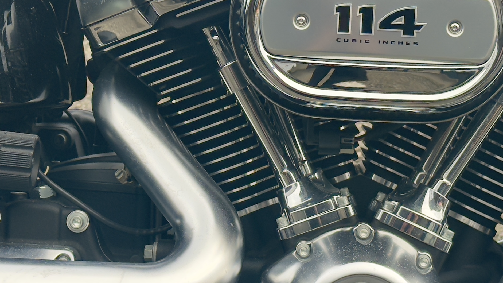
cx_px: 241
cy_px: 107
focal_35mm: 112
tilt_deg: -17.2
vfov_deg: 10.8
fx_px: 1494
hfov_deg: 19.1
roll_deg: -1.8
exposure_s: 1/372
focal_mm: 6.76
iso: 64
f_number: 1.78
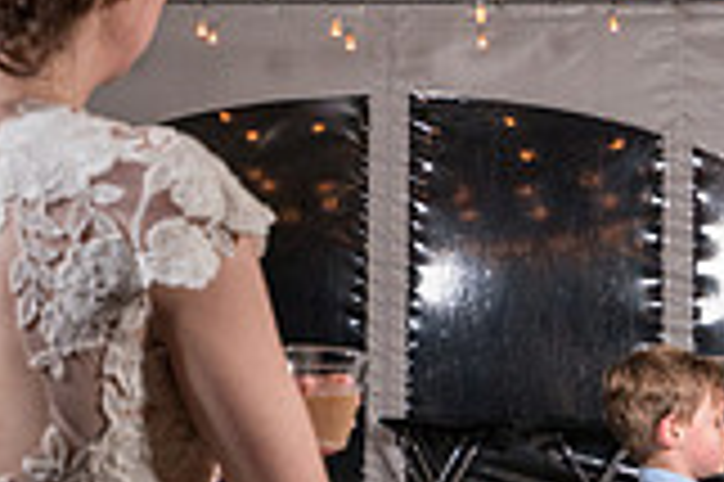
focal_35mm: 129
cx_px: 391
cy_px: 336
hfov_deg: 15.9
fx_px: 2592
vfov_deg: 10.6
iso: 2000
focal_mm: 35
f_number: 5
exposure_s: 1/200
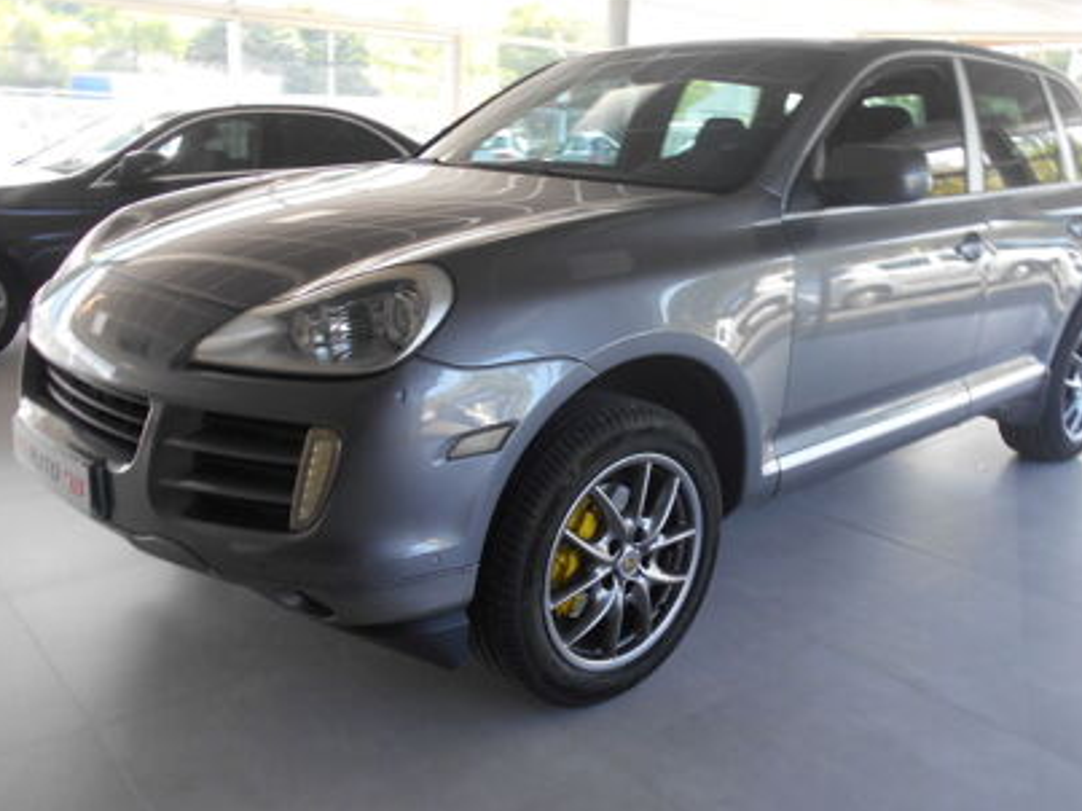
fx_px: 969
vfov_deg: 45.4
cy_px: 376
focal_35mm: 31
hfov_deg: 58.2
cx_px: 609
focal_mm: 4.6
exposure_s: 1/40
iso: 80
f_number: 3.2
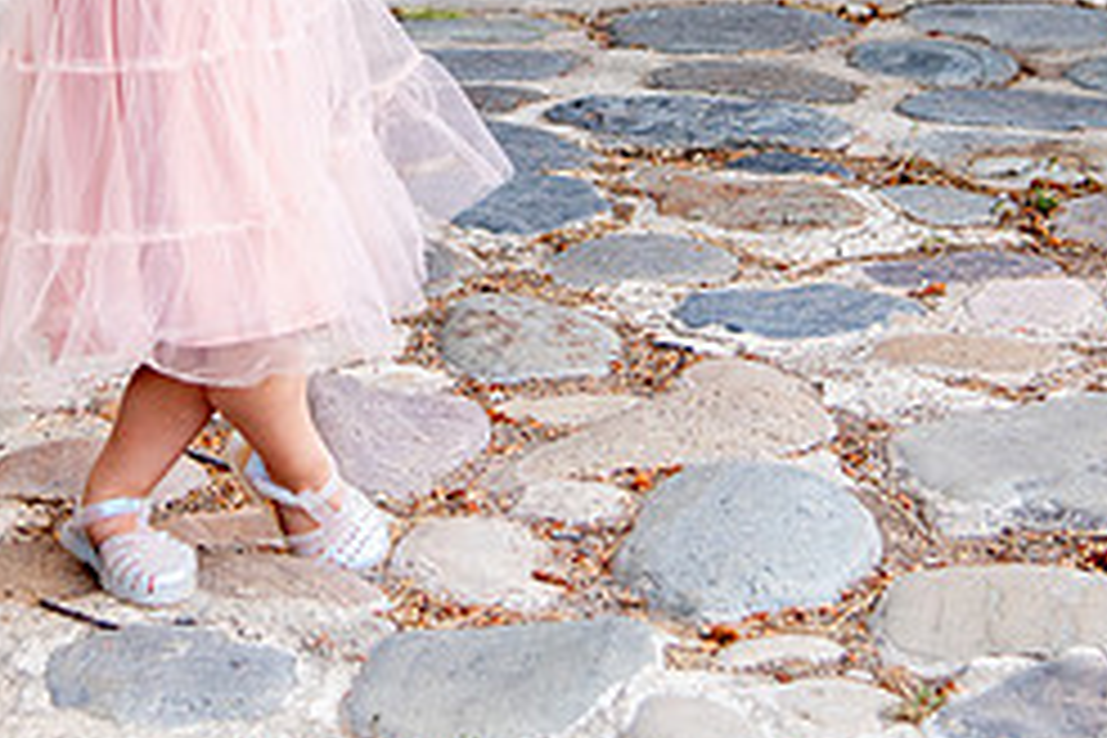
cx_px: 450
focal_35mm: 143
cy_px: -128
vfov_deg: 9.5
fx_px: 4397
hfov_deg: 14.3
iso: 640
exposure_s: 1/200
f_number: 4
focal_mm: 52
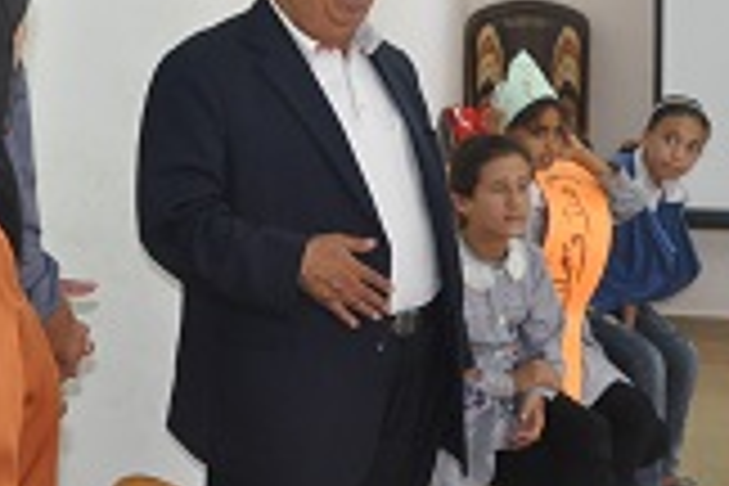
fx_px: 1687
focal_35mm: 83
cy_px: -52
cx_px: 187
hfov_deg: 24.1
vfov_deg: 15.9
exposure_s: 1/125
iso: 720
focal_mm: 21
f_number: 3.8
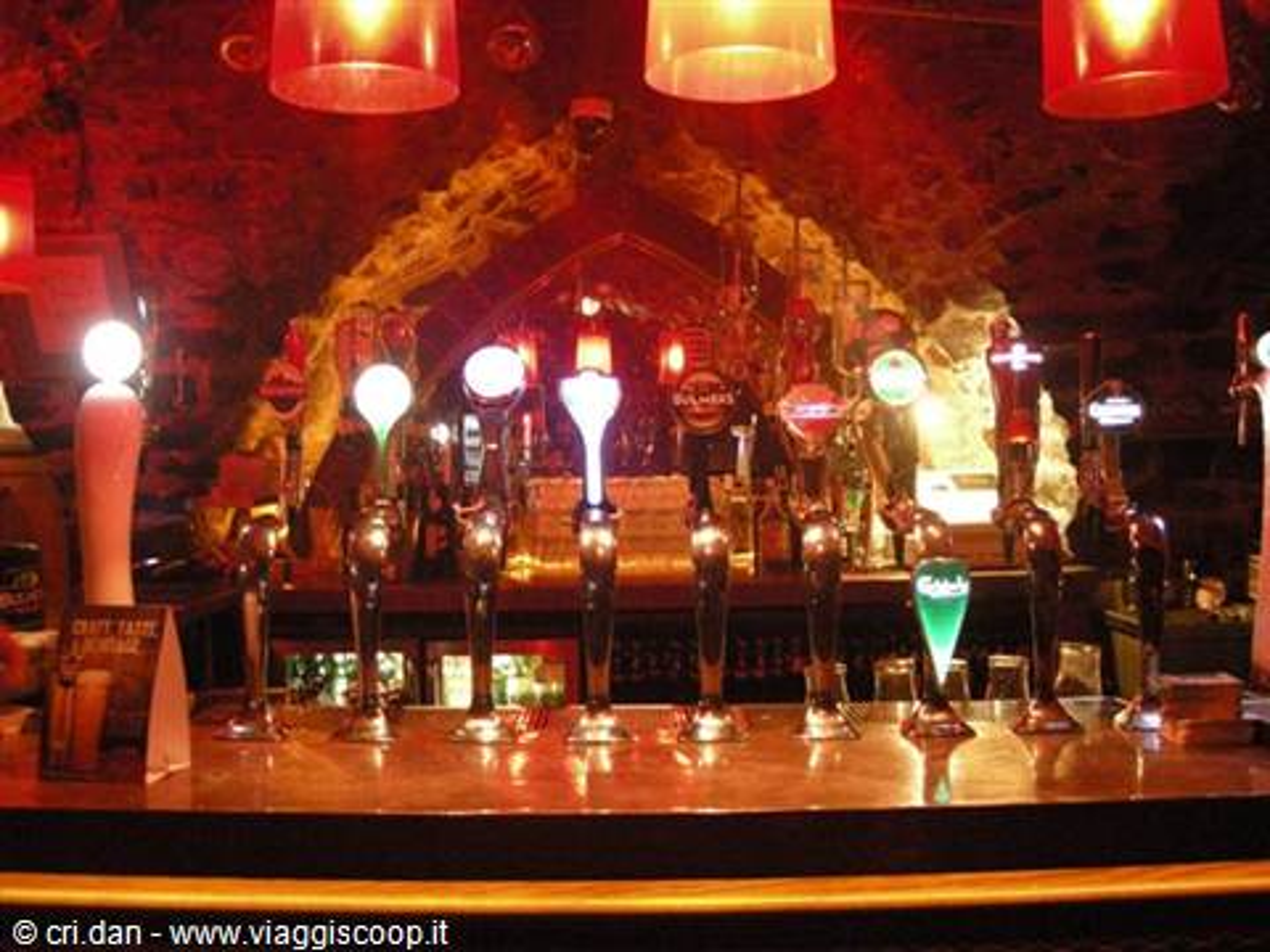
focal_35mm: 36
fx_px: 1321
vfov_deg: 39.7
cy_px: 476
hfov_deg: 51.4
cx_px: 635
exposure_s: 1/8
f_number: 2.7
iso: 656
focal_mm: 7.5
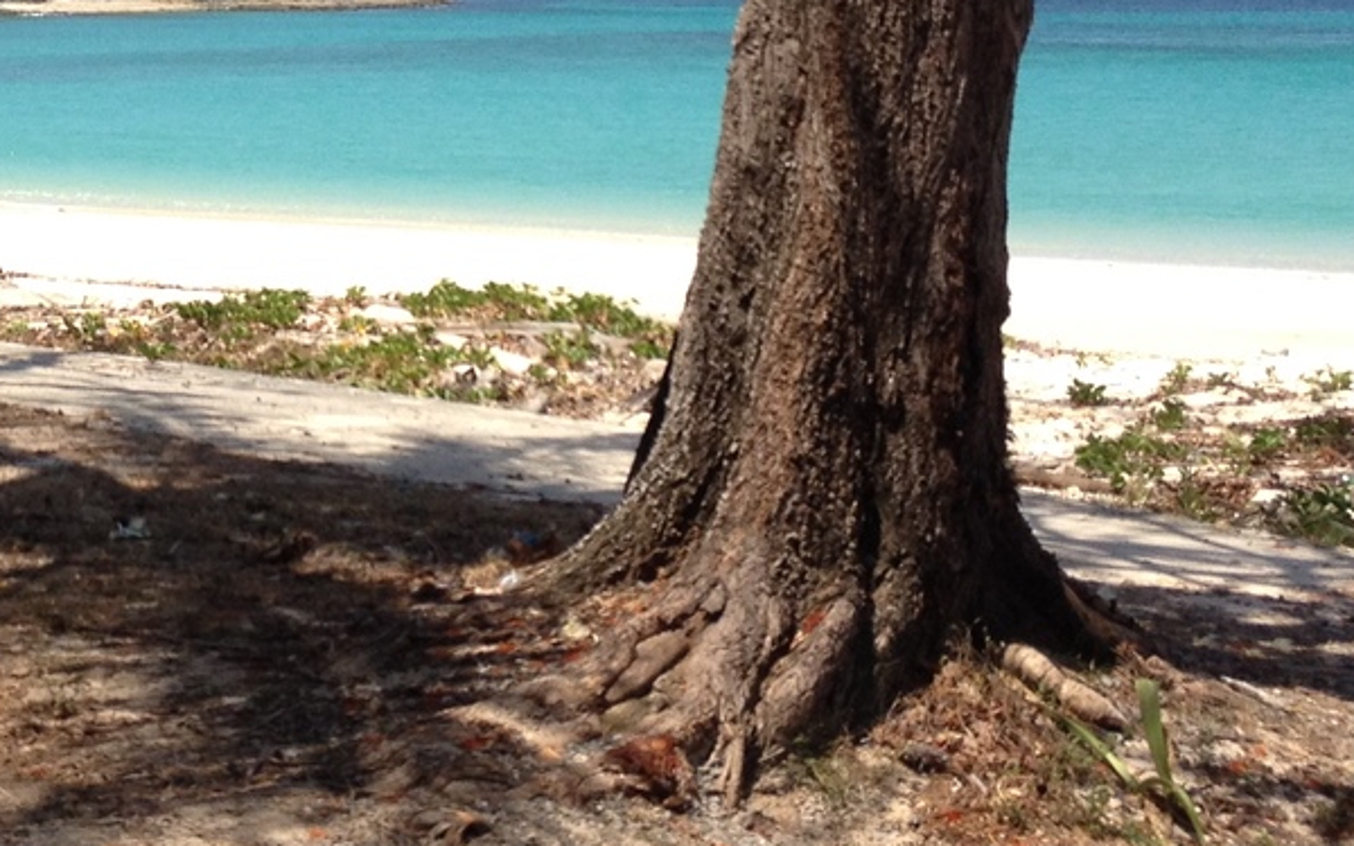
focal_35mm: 99
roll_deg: +0.9
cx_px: 147
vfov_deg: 13.0
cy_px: -50
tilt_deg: -2.8
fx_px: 3653
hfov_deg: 20.6
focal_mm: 4.28
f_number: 2.4
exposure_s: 1/1381
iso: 50
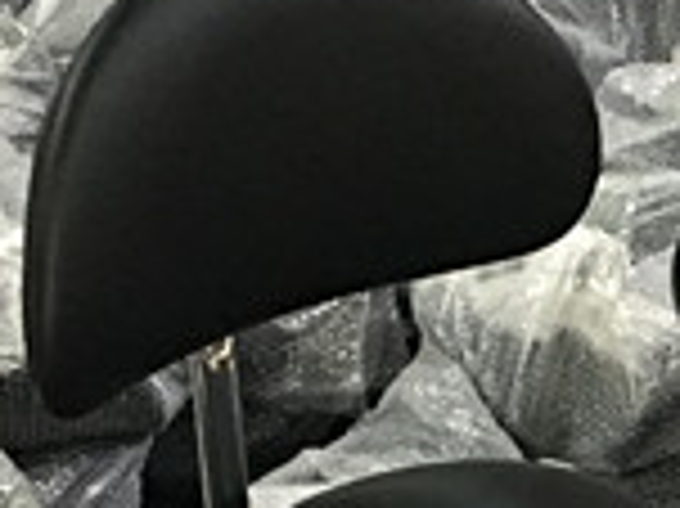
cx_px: 788
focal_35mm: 154
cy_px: 598
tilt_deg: -26.0
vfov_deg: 9.5
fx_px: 3023
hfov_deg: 12.6
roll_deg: +0.3
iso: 160
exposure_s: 1/8
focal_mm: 4.15
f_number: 2.2
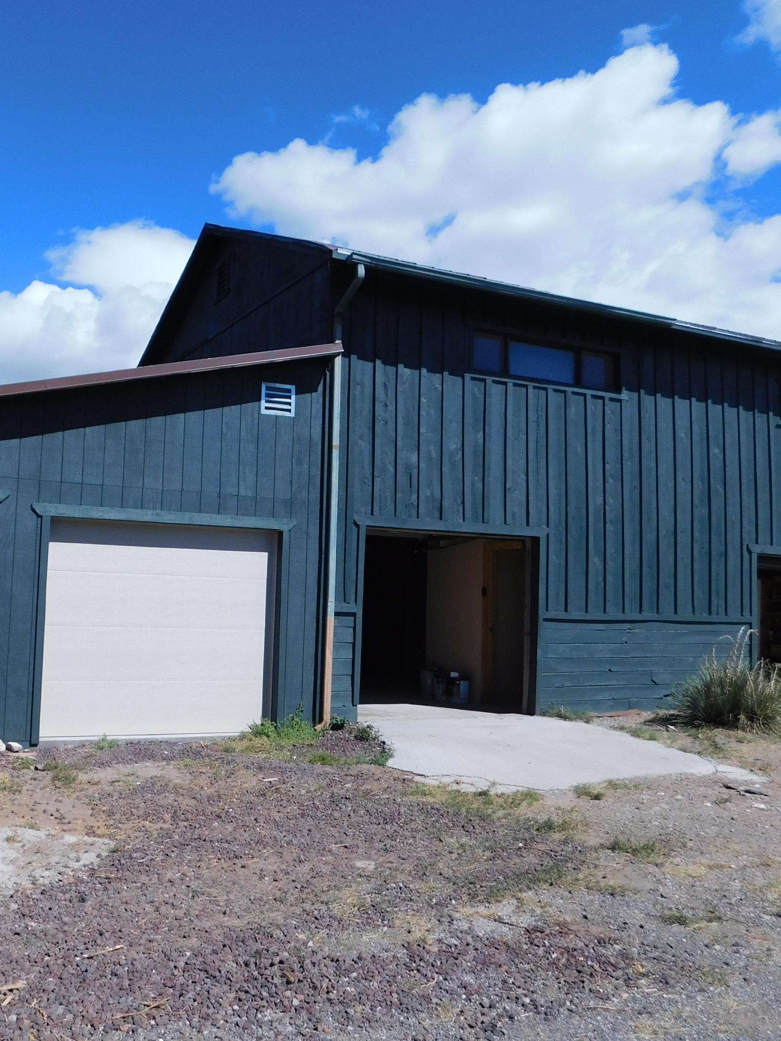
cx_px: 248
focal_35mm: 31
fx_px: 933
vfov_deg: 58.4
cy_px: 518
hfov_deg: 44.6
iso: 125
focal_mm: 4
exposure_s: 1/640
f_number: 6
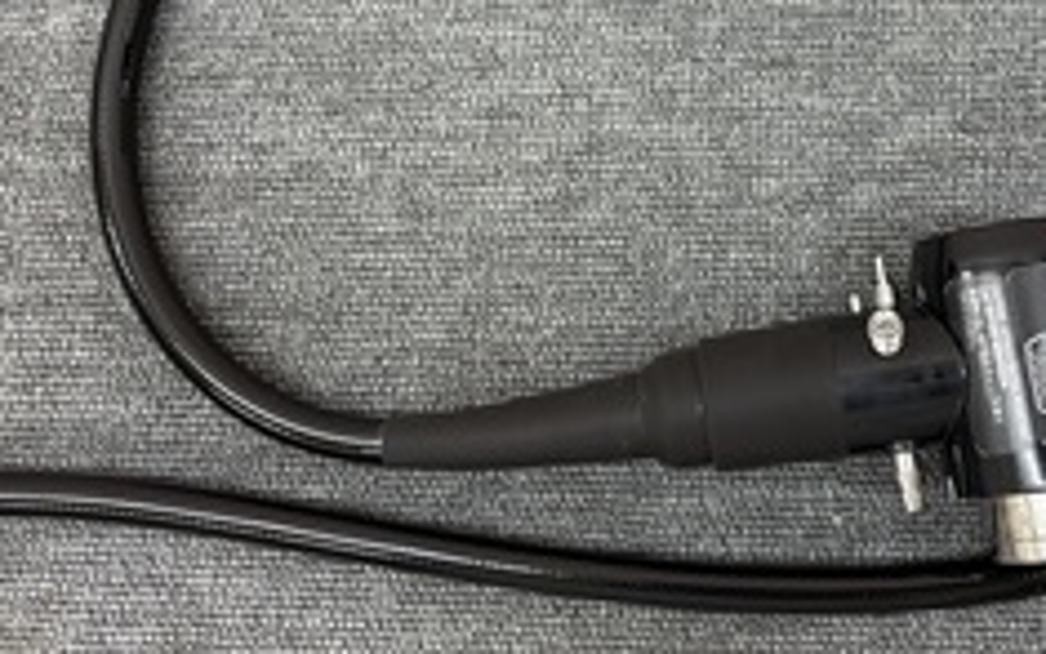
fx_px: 1340
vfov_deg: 26.8
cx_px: 717
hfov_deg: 41.9
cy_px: 111
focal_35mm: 47
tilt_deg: -77.9
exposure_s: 1/120
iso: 125
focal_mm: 5.96
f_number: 1.6
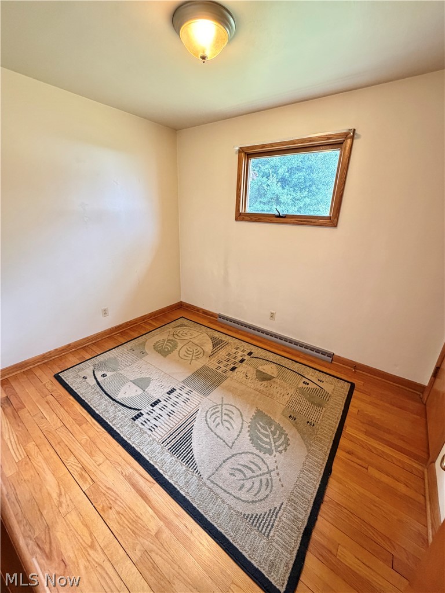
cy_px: 296
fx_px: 240
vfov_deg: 102.1
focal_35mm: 14
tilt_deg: -20.1
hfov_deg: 85.7
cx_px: 222
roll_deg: -2.4
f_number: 2.2
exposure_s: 1/63
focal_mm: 2.22
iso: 320
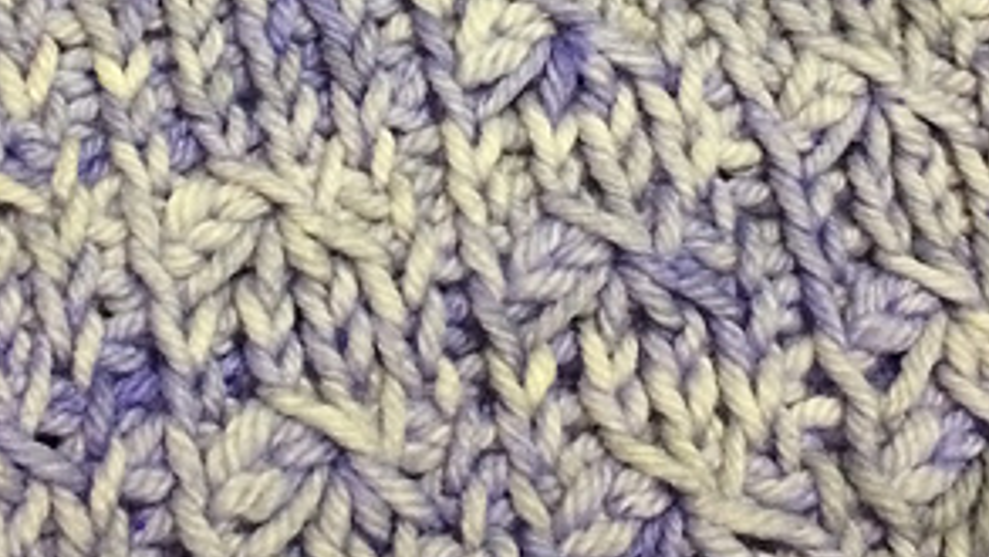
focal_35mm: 69
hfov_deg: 30.5
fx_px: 1810
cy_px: 37
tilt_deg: -64.5
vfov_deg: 17.2
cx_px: 395
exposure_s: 1/30
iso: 320
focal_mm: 4.15
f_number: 2.2
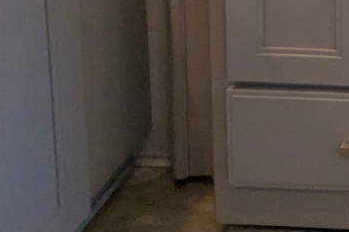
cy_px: -279
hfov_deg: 23.2
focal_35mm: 67
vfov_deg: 15.0
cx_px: 547
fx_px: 649
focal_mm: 2.35
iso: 184
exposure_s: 1/237
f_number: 2.2
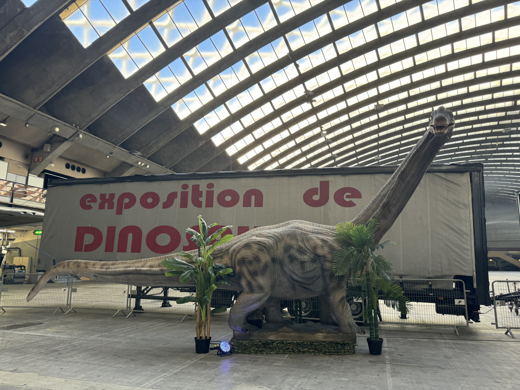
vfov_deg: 56.8
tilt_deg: +10.8
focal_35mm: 24
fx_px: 361
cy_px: 195
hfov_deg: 71.6
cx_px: 260
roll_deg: -0.3
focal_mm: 6.86
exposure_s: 1/158
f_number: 1.78
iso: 100
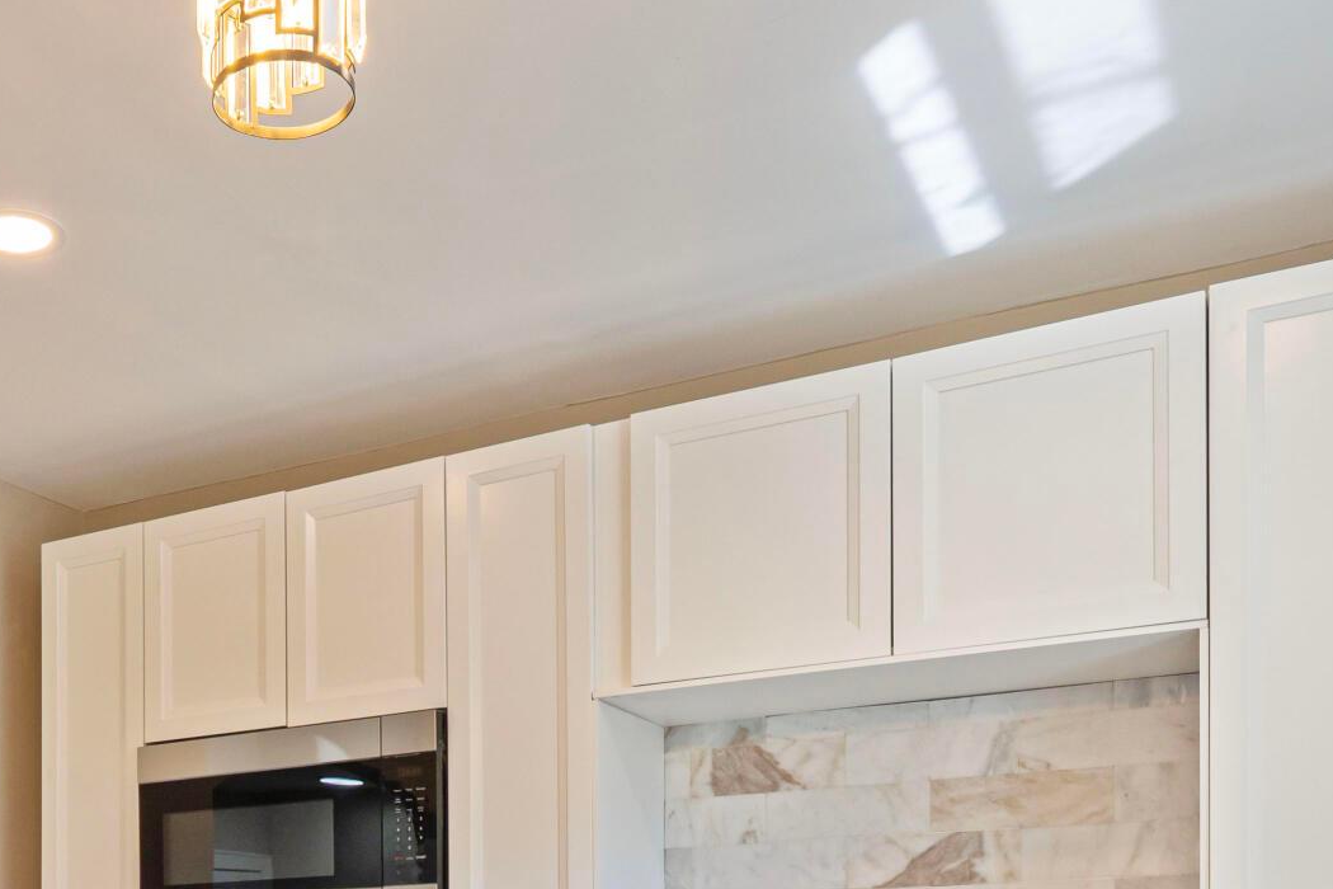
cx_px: 240
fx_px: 1481
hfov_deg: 45.6
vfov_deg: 29.7
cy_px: 1002
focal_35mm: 40
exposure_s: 1/80
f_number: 8
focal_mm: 14
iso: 250
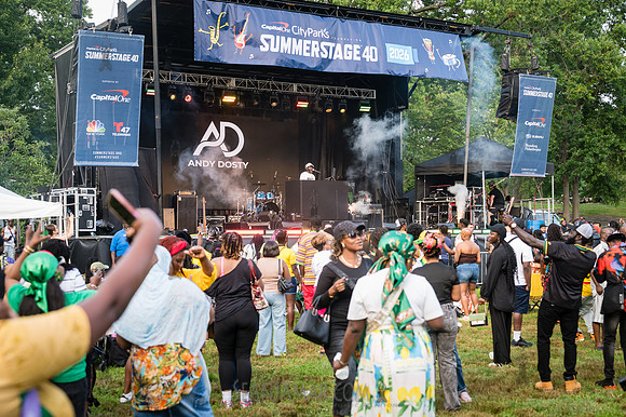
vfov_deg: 25.9
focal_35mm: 52
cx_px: 313
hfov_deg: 38.1
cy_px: 208
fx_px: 905
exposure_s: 1/320
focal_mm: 52
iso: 500
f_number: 3.5
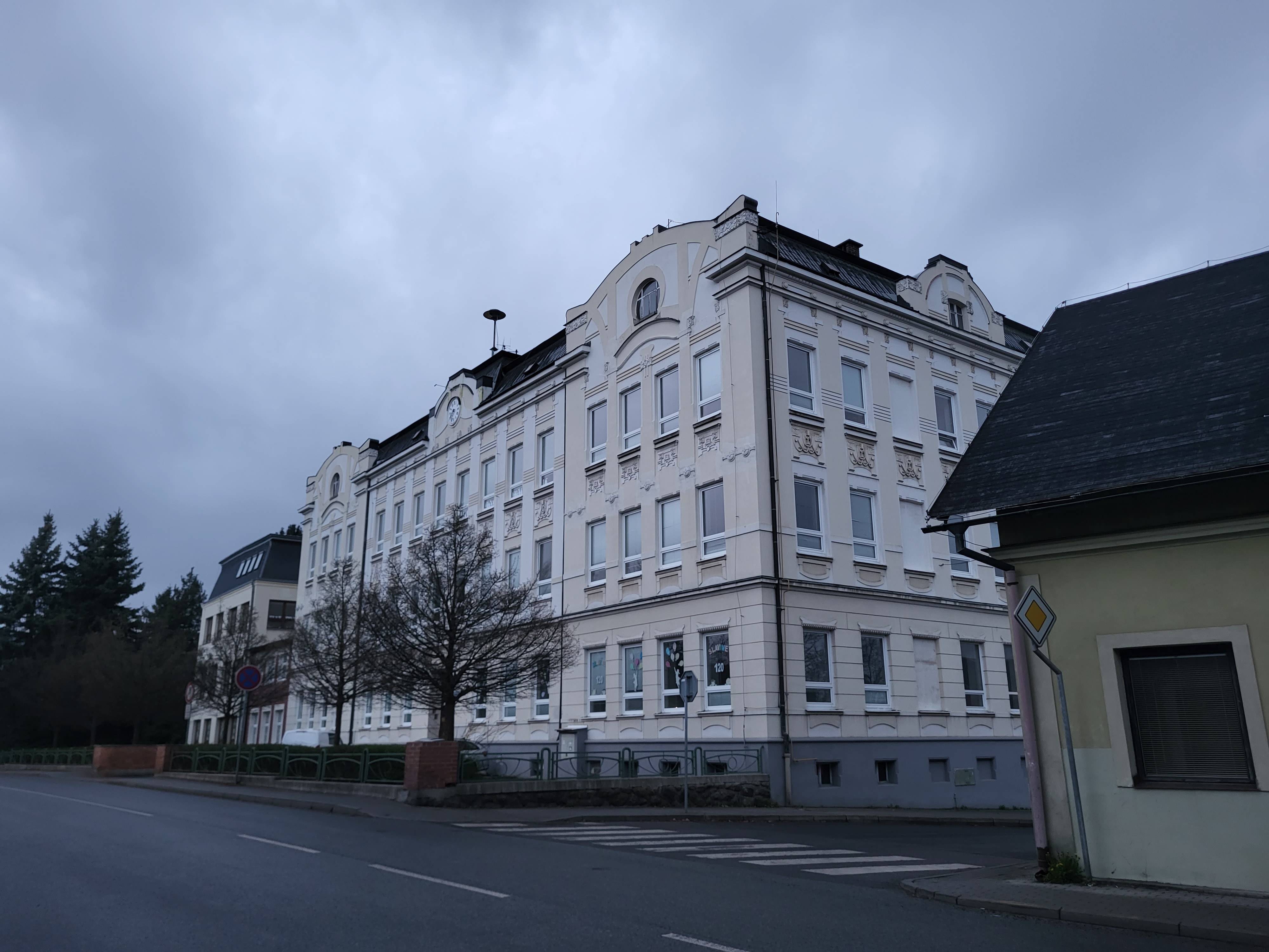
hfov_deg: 67.3
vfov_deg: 53.1
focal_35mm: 26
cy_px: 476
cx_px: 634
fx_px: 953
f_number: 1.8
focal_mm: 5.4
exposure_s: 1/50
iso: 250
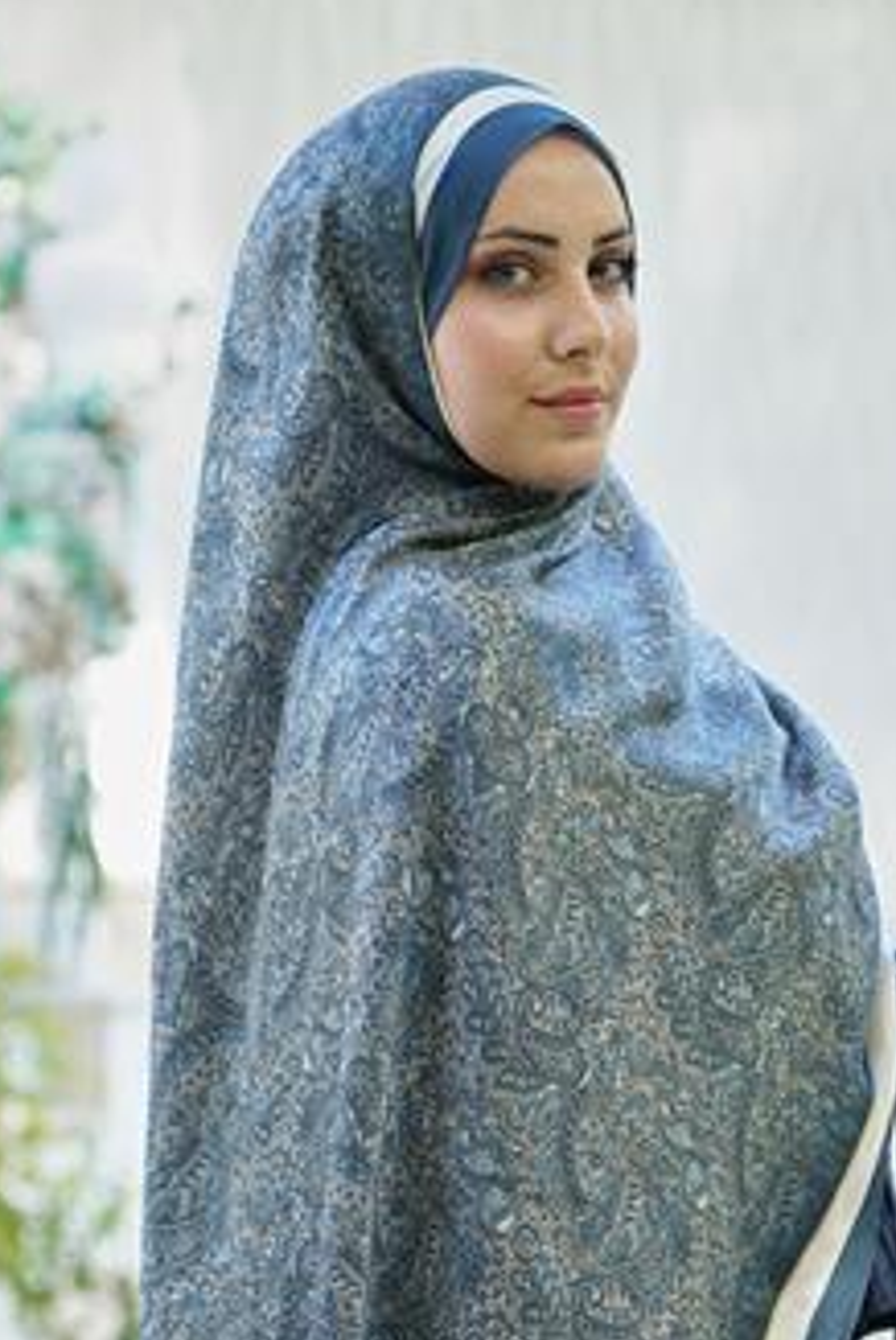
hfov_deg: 8.0
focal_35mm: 171
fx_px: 6370
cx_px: 514
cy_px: 863
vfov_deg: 12.0
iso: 500
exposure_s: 1/125
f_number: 5.6
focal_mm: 120
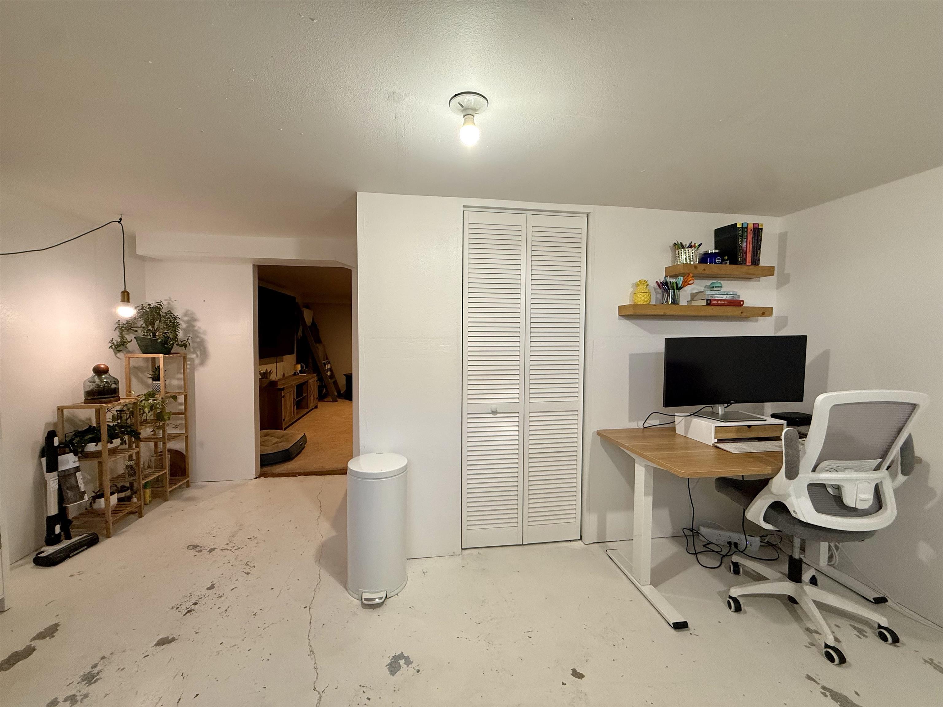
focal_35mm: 14
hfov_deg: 102.1
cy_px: 354
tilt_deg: -2.7
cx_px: 472
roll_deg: -0.2
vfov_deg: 85.7
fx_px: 381
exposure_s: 1/120
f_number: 2.2
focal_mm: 2.22
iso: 250
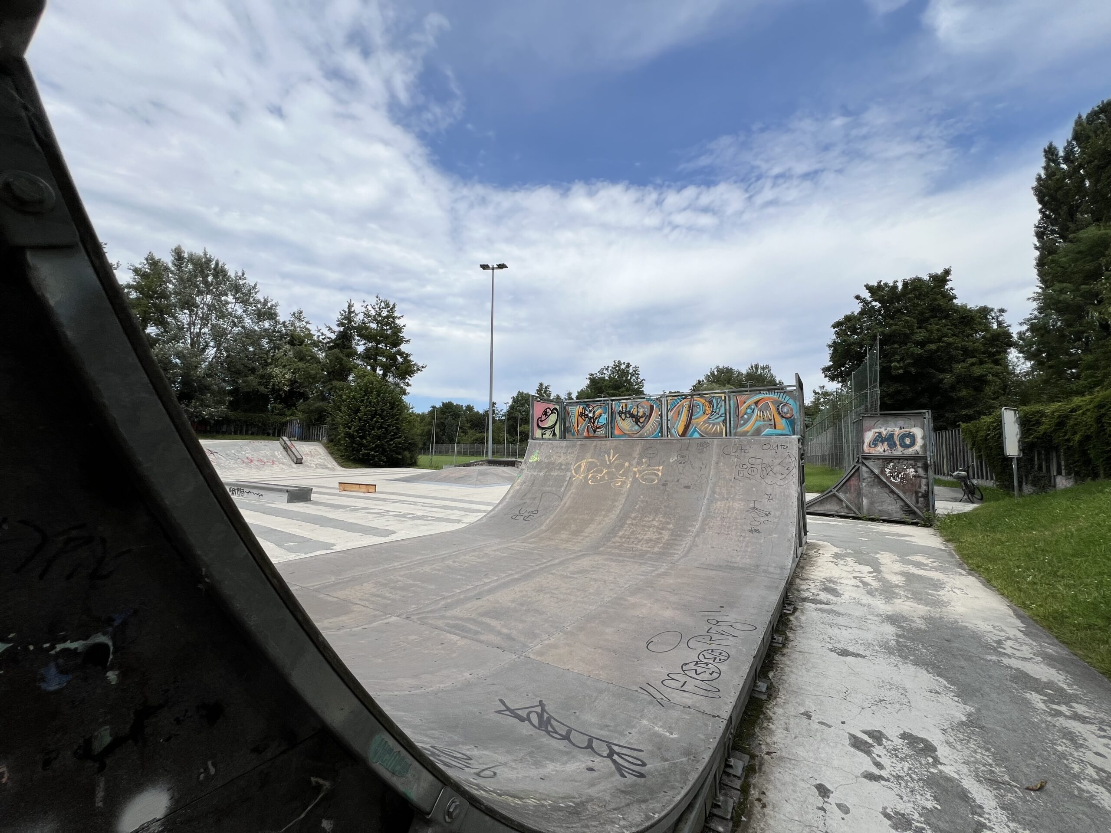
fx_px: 417
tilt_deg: +5.4
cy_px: 416
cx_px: 556
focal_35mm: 13
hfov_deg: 106.2
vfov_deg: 89.9
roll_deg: -0.3
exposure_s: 1/2950
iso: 32
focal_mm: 1.57
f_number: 1.8
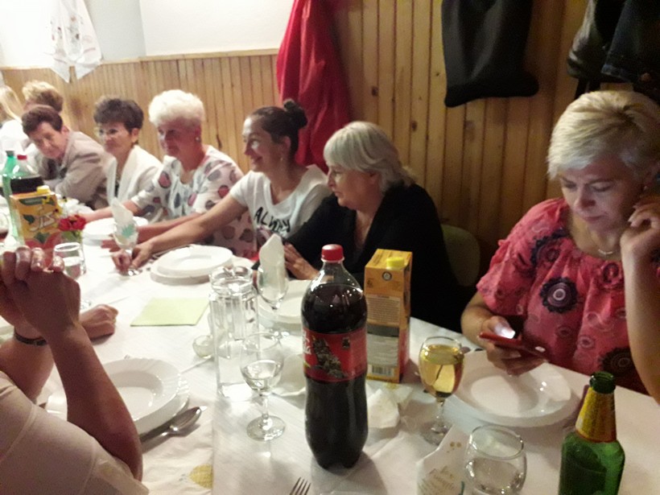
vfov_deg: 51.4
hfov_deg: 65.3
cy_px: 248
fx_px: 515
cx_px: 330
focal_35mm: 27
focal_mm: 3.6
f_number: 1.9
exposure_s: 1/20
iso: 640
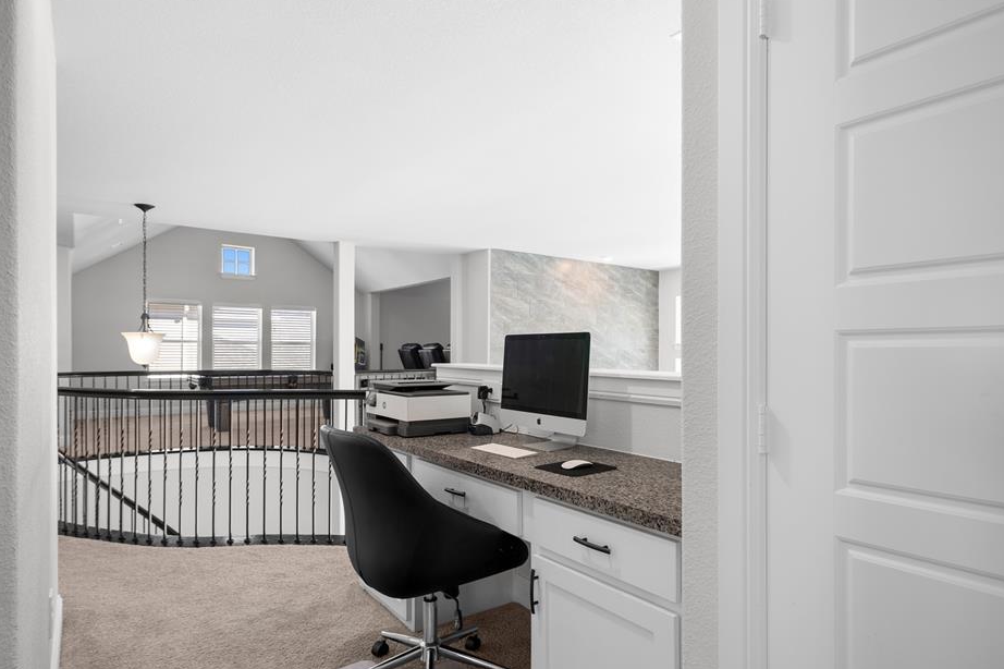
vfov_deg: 61.8
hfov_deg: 84.0
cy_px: 364
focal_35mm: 20
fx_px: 558
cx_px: 511
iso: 640
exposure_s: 1
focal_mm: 18
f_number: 7.1
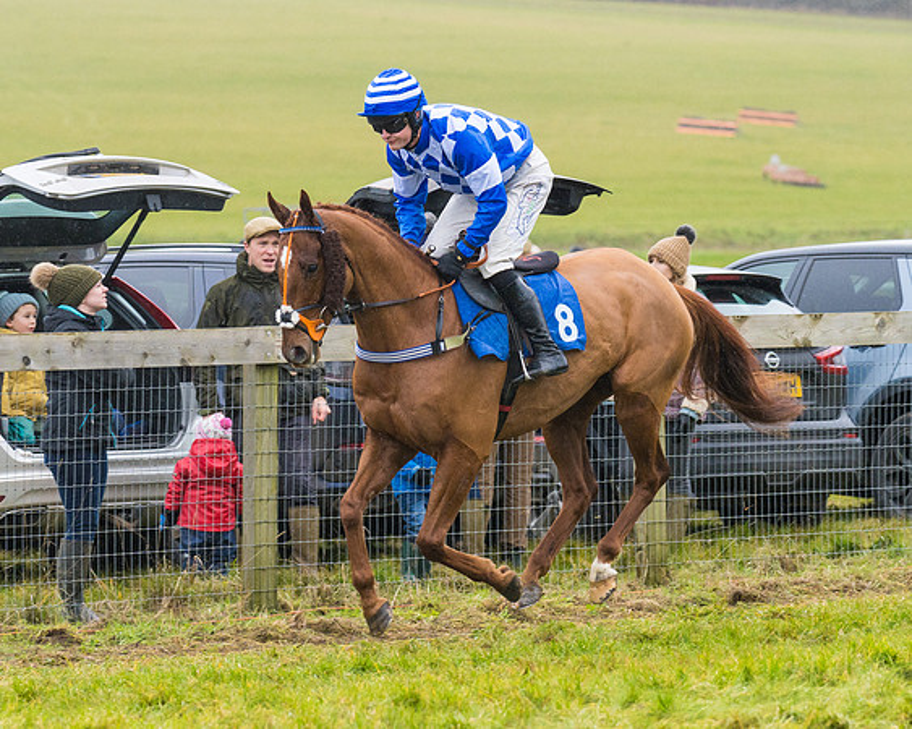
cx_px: 461
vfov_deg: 6.0
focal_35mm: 260
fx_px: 7002
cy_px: 378
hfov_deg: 7.5
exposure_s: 1/640
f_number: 4
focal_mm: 135
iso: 800
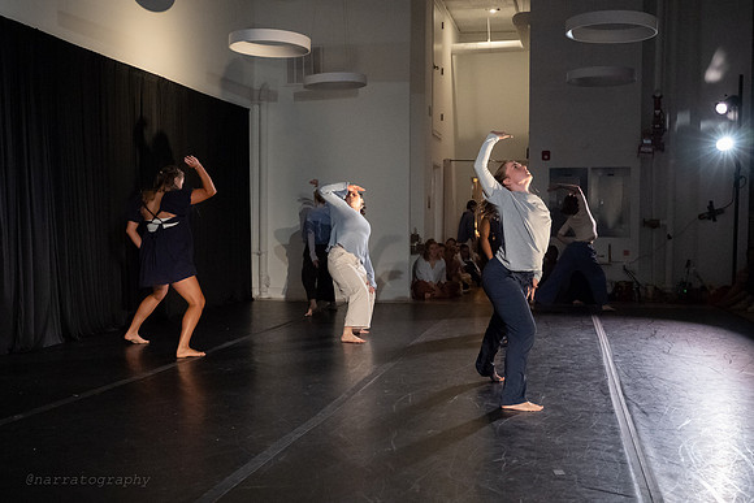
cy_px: 265
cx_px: 364
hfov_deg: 44.9
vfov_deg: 30.8
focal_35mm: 44
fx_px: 913
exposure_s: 1/400
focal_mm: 36
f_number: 4
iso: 6400
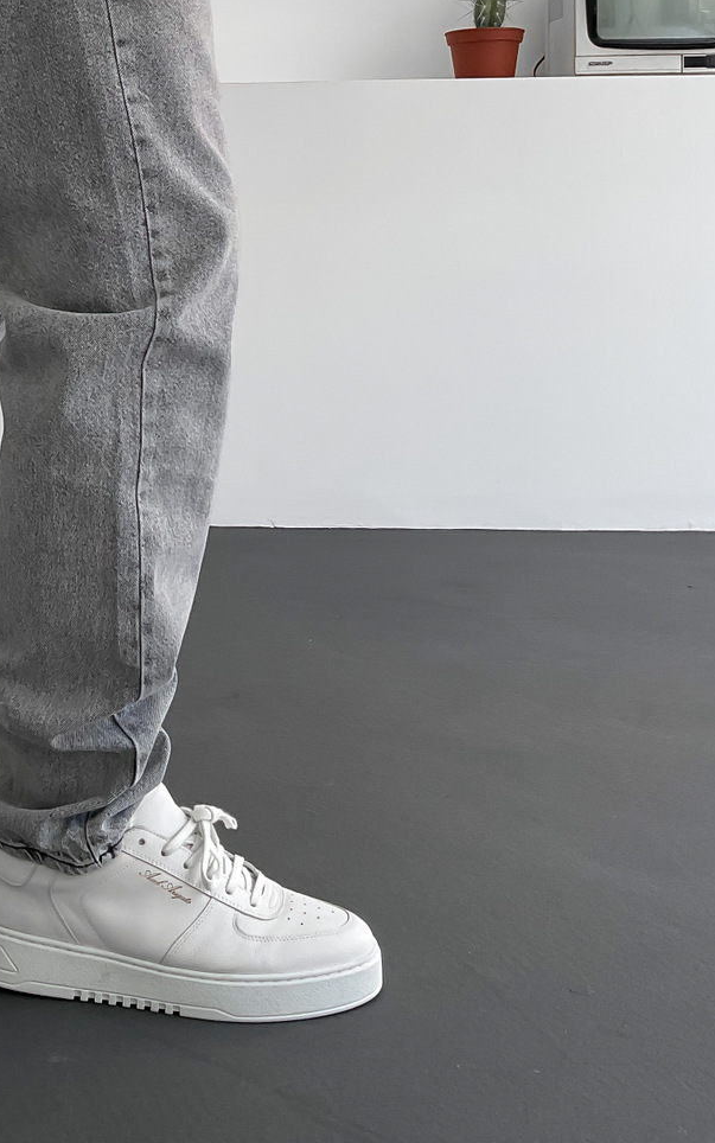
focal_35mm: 51
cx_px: 12
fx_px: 1589
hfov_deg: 24.3
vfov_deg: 38.1
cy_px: 223
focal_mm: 3
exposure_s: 1/120
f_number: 1.8
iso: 32
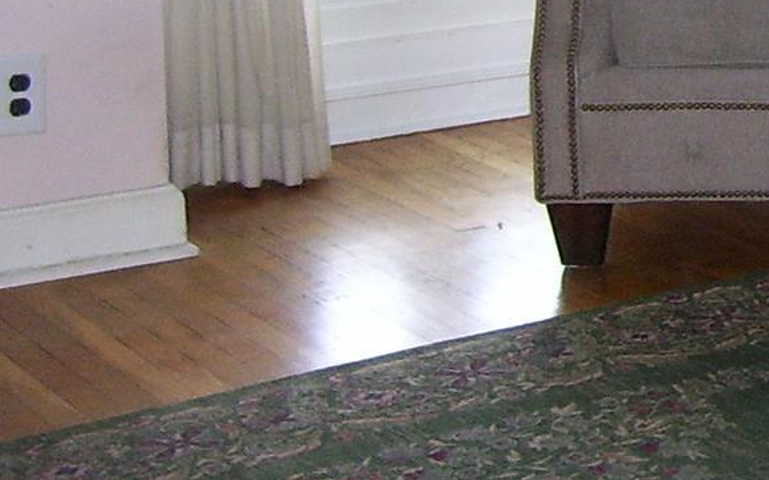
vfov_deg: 9.9
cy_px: -269
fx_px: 2683
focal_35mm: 128
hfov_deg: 14.8
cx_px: 1257
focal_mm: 5.6
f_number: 2.7
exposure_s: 1/60
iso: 125
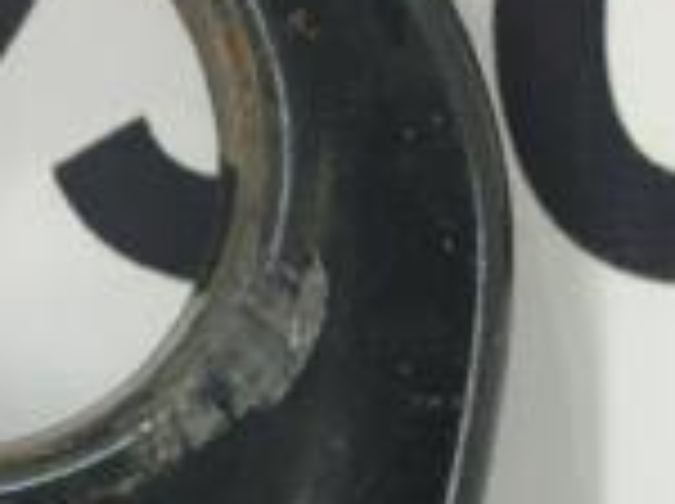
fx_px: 2414
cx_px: 176
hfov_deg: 15.8
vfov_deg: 11.6
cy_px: 657
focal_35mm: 124
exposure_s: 1/33
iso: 25
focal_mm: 4.15
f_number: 2.2
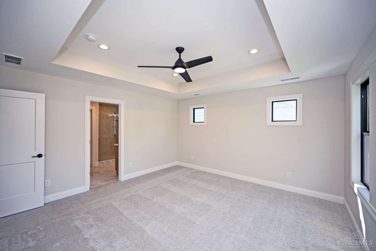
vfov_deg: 81.2
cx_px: 188
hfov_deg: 104.3
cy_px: 126
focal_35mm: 14
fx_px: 146
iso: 200
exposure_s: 1/100
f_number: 5
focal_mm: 14
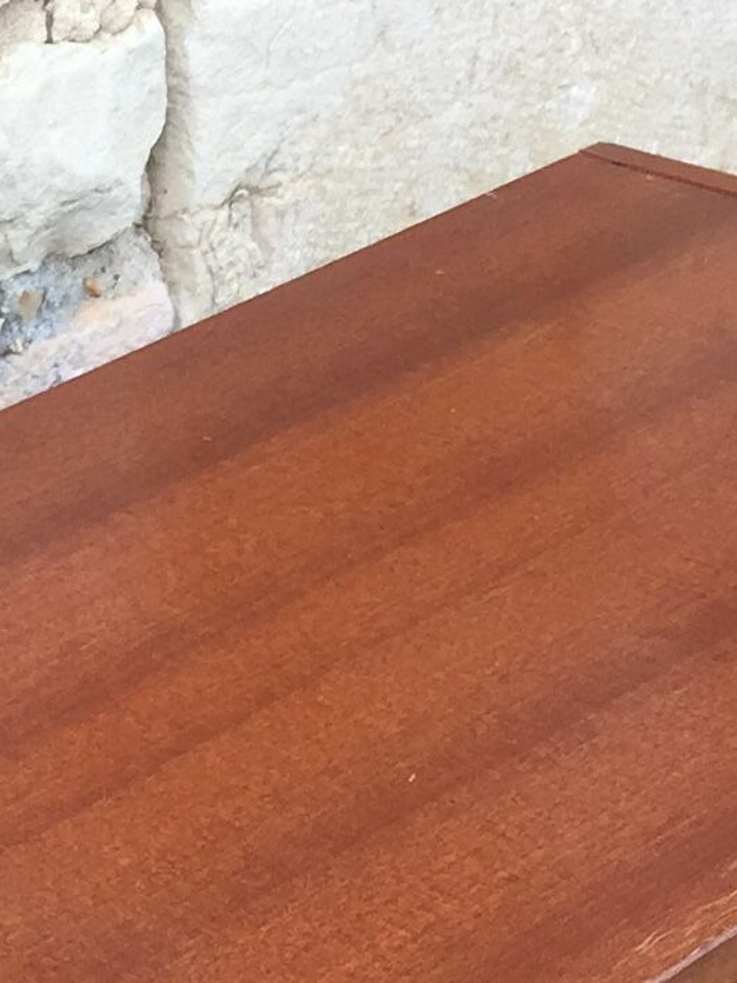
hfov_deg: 11.0
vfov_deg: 13.6
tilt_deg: -37.4
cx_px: -19
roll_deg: +1.8
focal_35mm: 133
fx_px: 3776
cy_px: 1624
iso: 32
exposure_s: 1/314
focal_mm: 4.15
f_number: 2.2
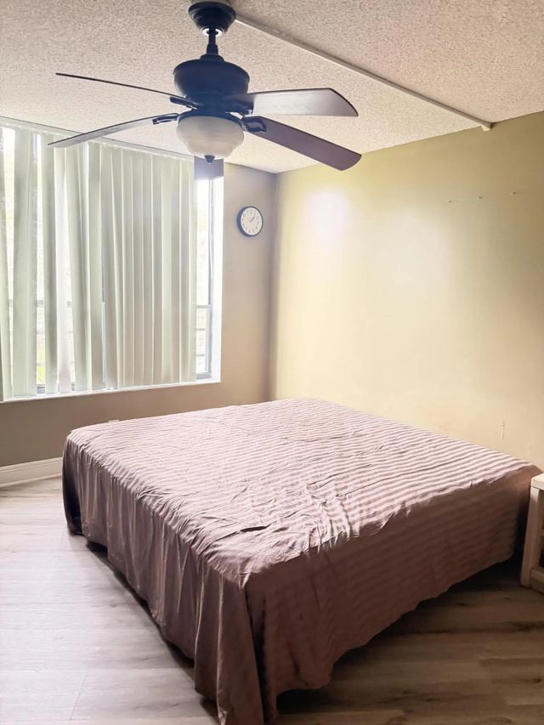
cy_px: 362
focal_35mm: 24
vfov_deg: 71.6
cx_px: 272
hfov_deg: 56.8
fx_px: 503
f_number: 1.78
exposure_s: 1/60
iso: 800
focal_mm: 6.76
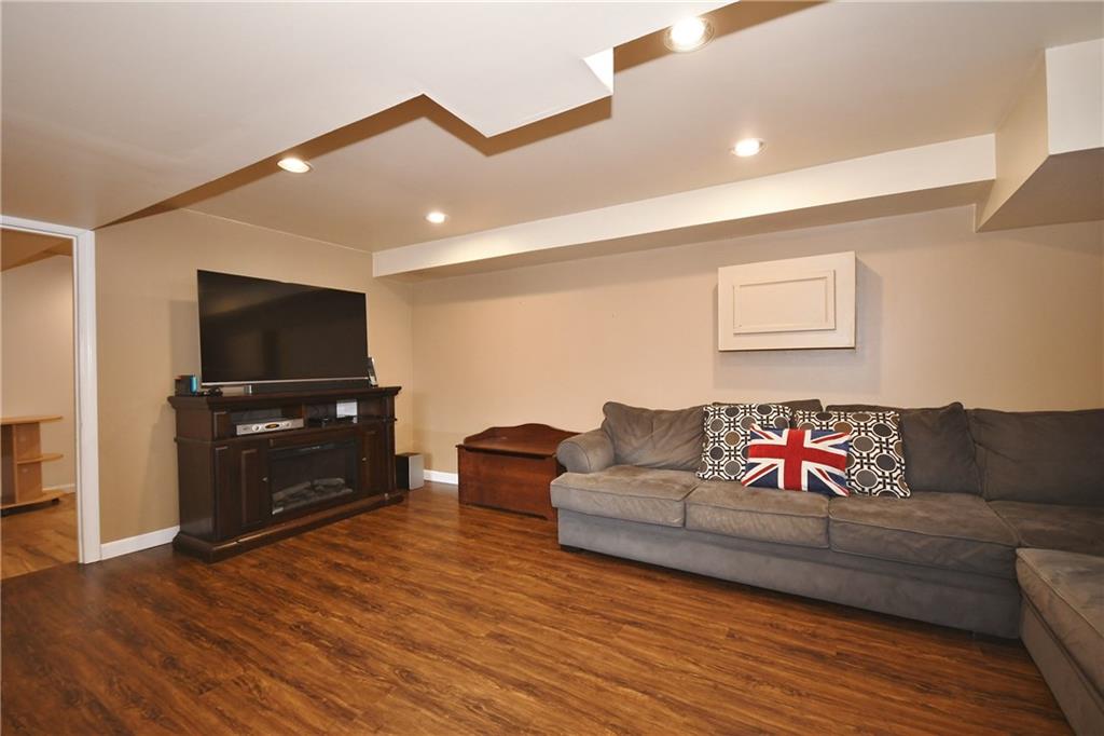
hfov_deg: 100.4
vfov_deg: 77.3
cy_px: 368
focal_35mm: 15
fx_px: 460
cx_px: 552
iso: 800
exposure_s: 1/60
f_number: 4
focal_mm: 10
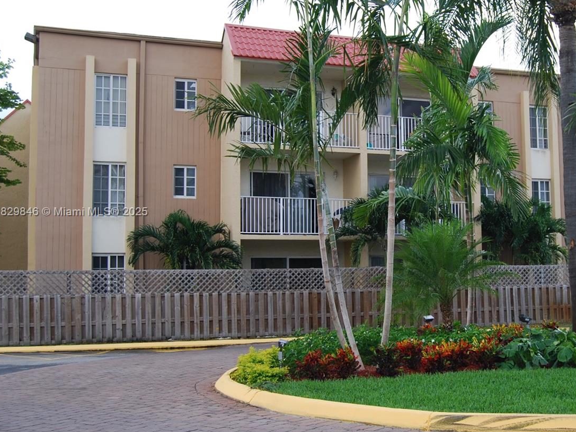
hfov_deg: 36.9
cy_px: 213
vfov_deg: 28.6
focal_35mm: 51
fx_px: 849
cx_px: 402
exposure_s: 1/200
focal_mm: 24
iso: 100
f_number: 5.6
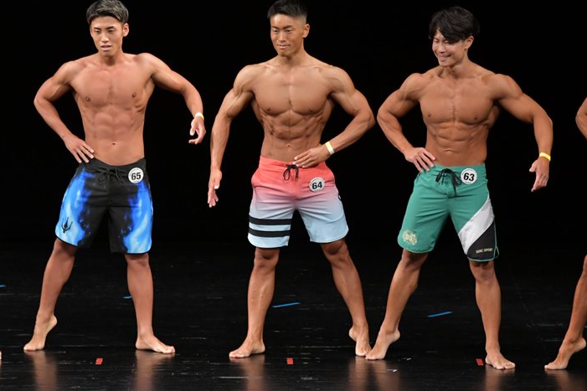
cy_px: 182
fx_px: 5135
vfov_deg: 4.4
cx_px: 316
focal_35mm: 315
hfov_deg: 6.5
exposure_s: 1/400
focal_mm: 190
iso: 3200
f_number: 5.6
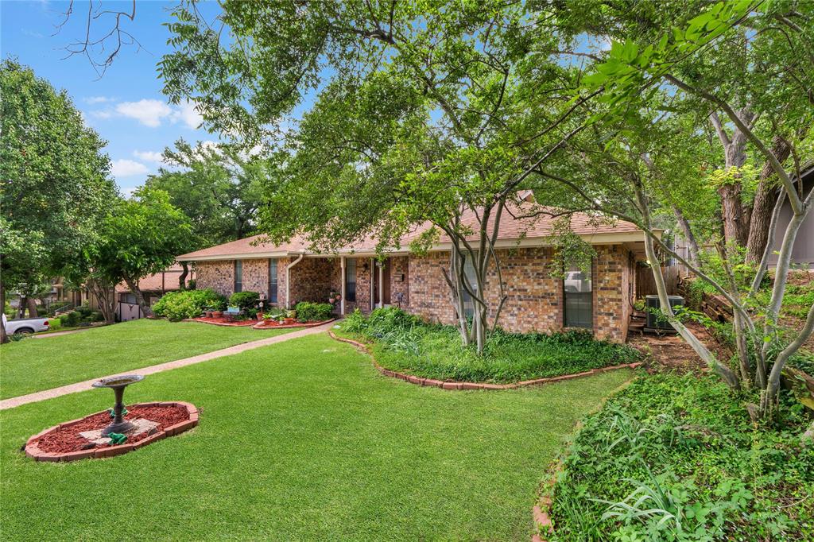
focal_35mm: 15
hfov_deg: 100.4
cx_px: 407
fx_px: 339
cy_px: 271
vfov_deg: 77.3
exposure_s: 1/15
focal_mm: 10
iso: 200
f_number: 10
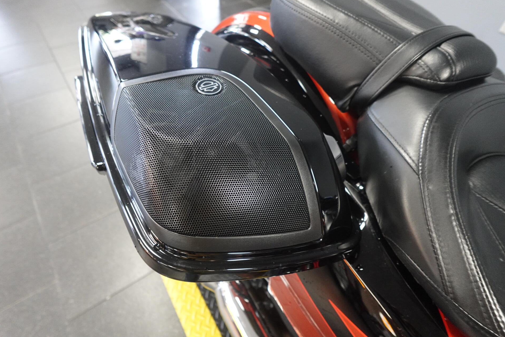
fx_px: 295
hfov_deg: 81.2
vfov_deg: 59.5
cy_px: 160
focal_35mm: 21
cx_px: 251
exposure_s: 1/80
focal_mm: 7.6
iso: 1250
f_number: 2
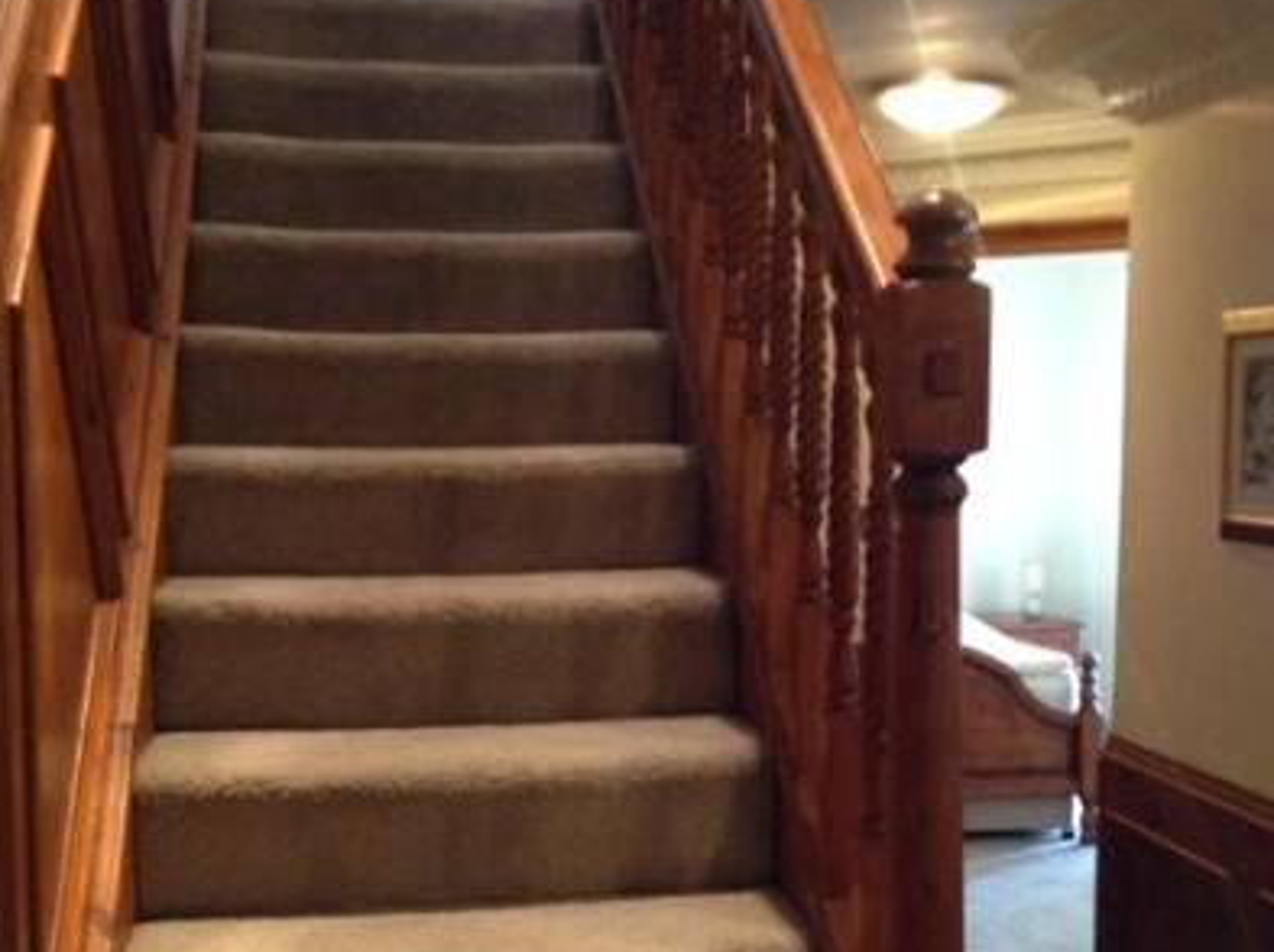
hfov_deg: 38.9
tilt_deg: -7.3
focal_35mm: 49
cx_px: 663
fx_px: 1802
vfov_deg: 29.5
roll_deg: -0.3
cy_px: 581
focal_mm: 4.12
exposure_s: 1/15
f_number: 2.4
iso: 400
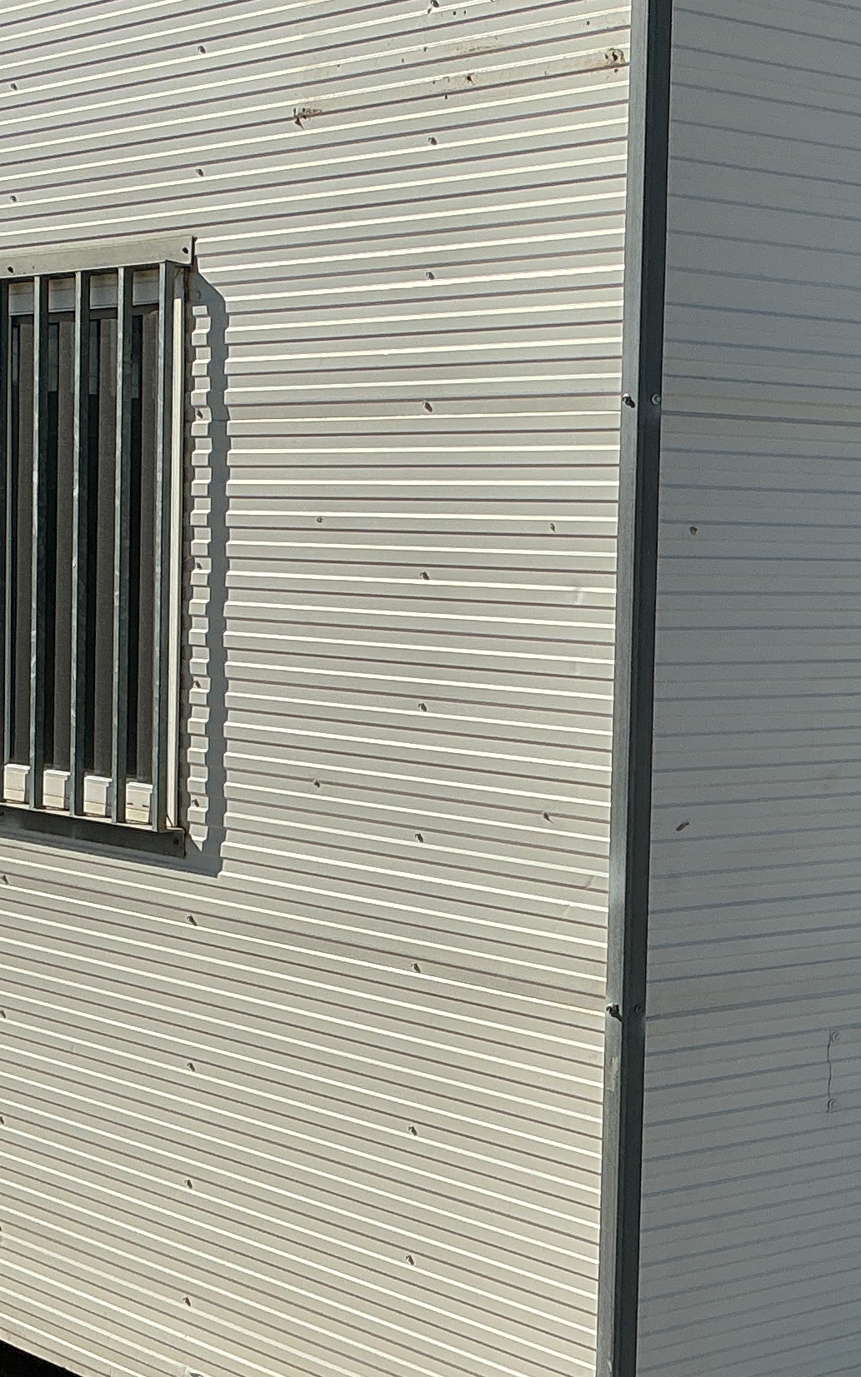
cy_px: 699
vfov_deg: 27.5
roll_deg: -2.6
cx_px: 624
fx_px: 2816
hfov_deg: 17.3
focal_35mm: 75
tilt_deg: -2.4
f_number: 1.8
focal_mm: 3
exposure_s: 1/2959
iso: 25
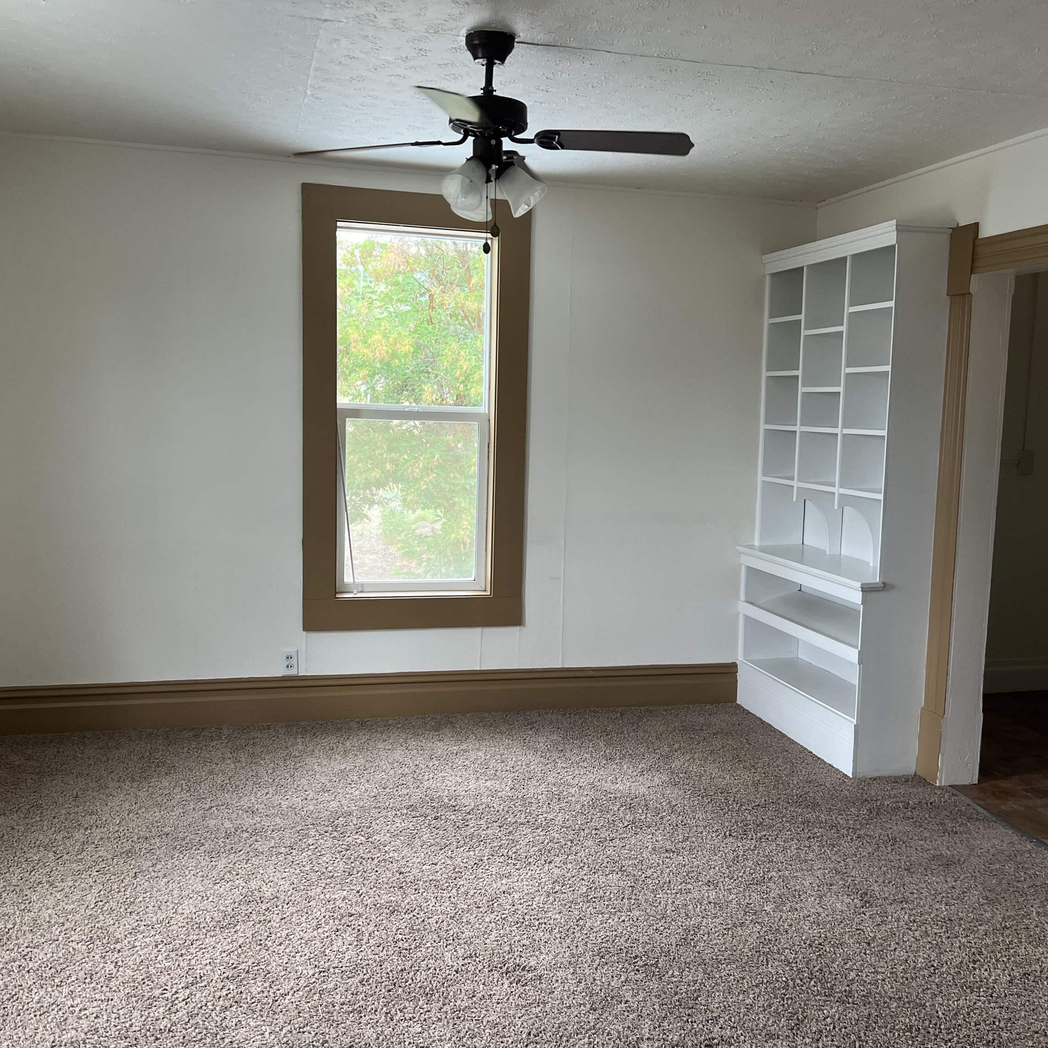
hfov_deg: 52.5
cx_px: 526
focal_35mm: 31
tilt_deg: -6.9
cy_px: 525
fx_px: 1062
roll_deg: -1.1
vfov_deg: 52.5
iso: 100
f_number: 1.5
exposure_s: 1/121
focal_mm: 5.7
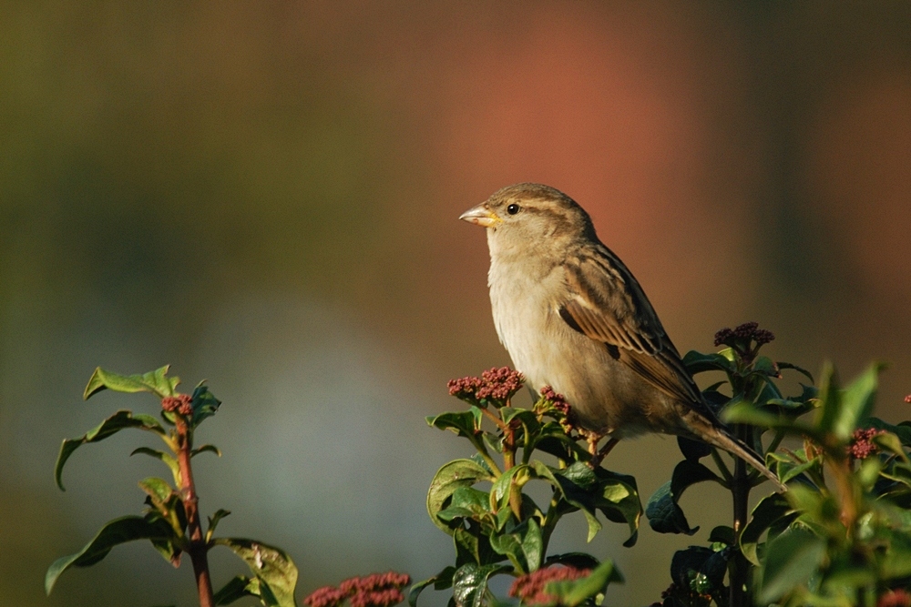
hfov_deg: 2.7
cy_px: 304
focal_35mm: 750
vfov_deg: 1.8
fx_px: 18981
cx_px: 456
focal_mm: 500
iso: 200
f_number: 6.3
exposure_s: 1/350
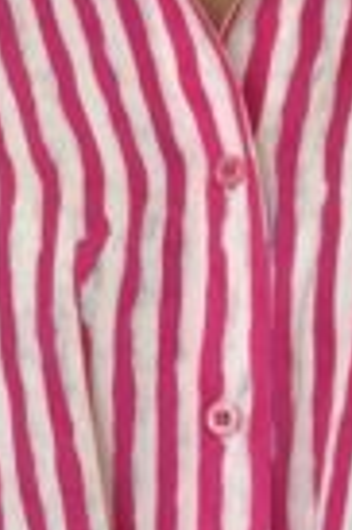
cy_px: 427
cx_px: 251
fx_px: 2499
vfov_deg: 12.1
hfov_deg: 8.0
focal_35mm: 170
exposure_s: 1/377
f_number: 1.78
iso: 64
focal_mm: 6.76
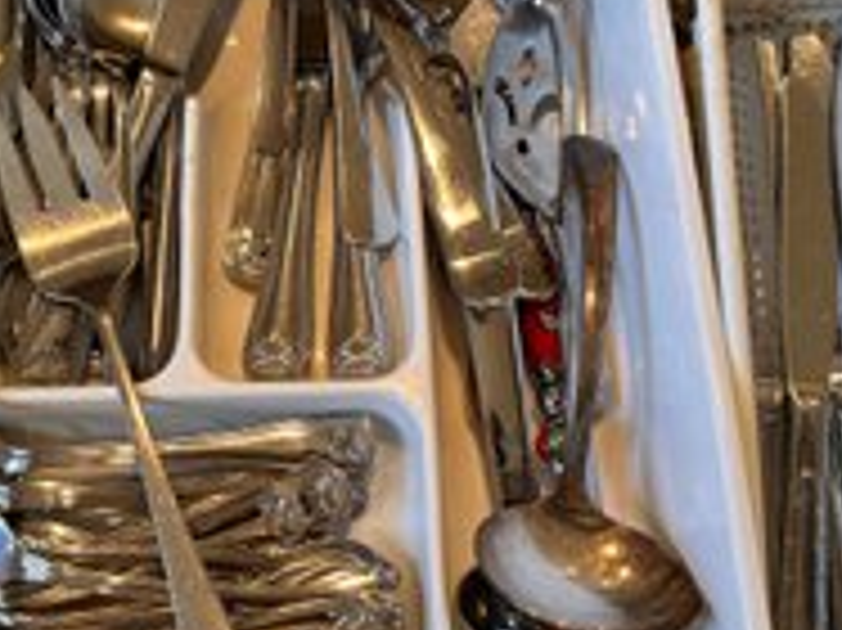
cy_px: 263
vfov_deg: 32.8
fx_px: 1070
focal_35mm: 44
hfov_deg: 42.7
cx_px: 331
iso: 125
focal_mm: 6.86
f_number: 1.78
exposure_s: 1/120
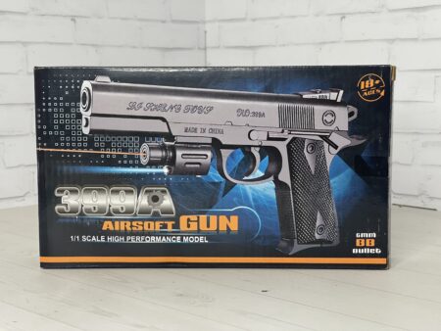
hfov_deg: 30.3
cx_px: 220
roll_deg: +0.7
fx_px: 816
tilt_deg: -7.3
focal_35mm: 64
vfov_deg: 23.0
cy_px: 166
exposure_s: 1/100
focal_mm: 7.5
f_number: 2.2
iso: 160
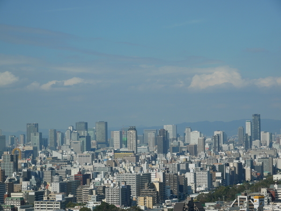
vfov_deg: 12.4
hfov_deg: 16.4
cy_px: 106
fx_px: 975
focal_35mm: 120
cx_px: 140
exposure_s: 1/640
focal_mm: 60
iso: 200
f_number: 9
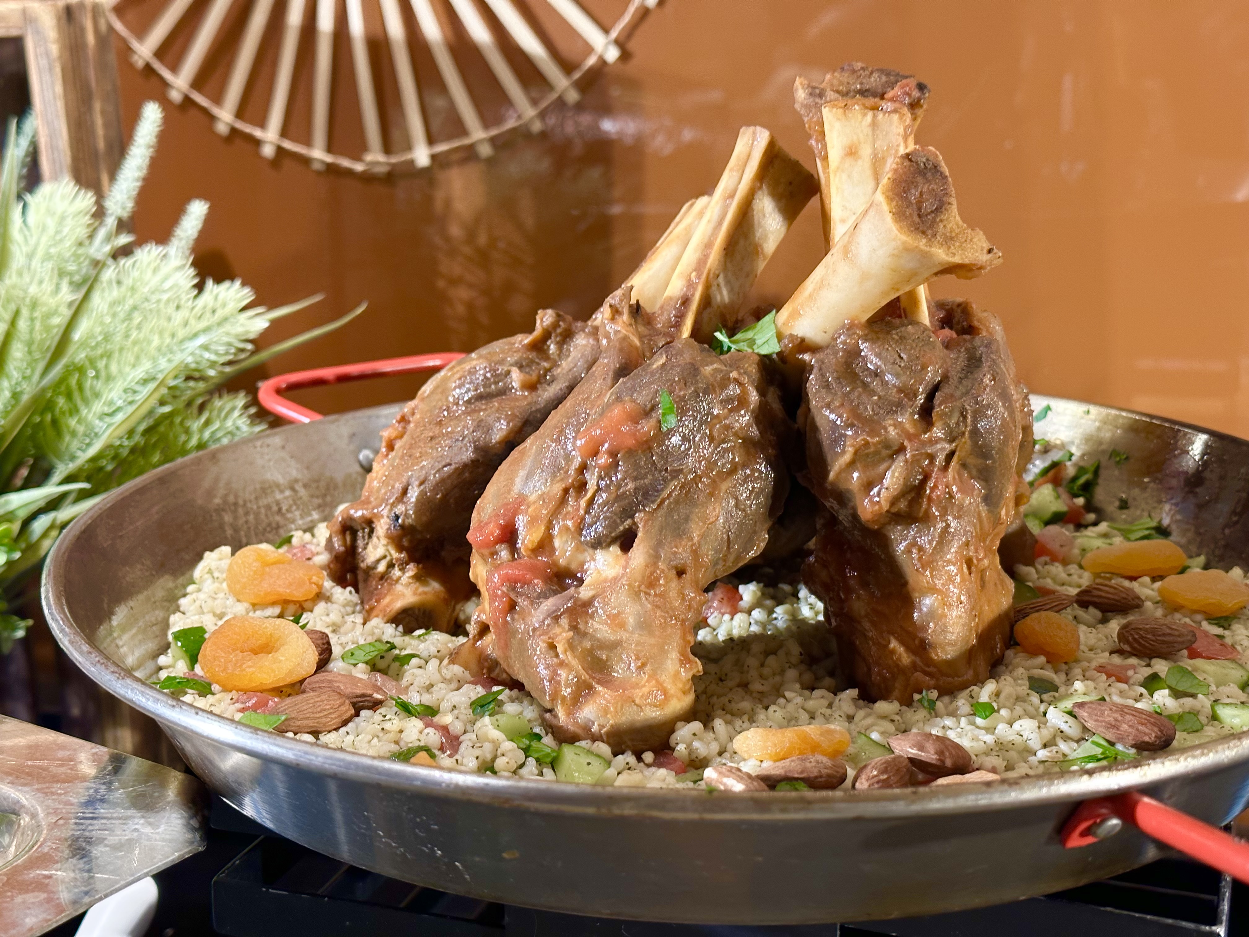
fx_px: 1732
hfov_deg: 39.7
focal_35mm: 48
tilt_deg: -16.7
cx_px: 624
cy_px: 468
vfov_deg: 30.3
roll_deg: +0.5
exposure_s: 1/33
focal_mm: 6.86
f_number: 1.78
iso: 250
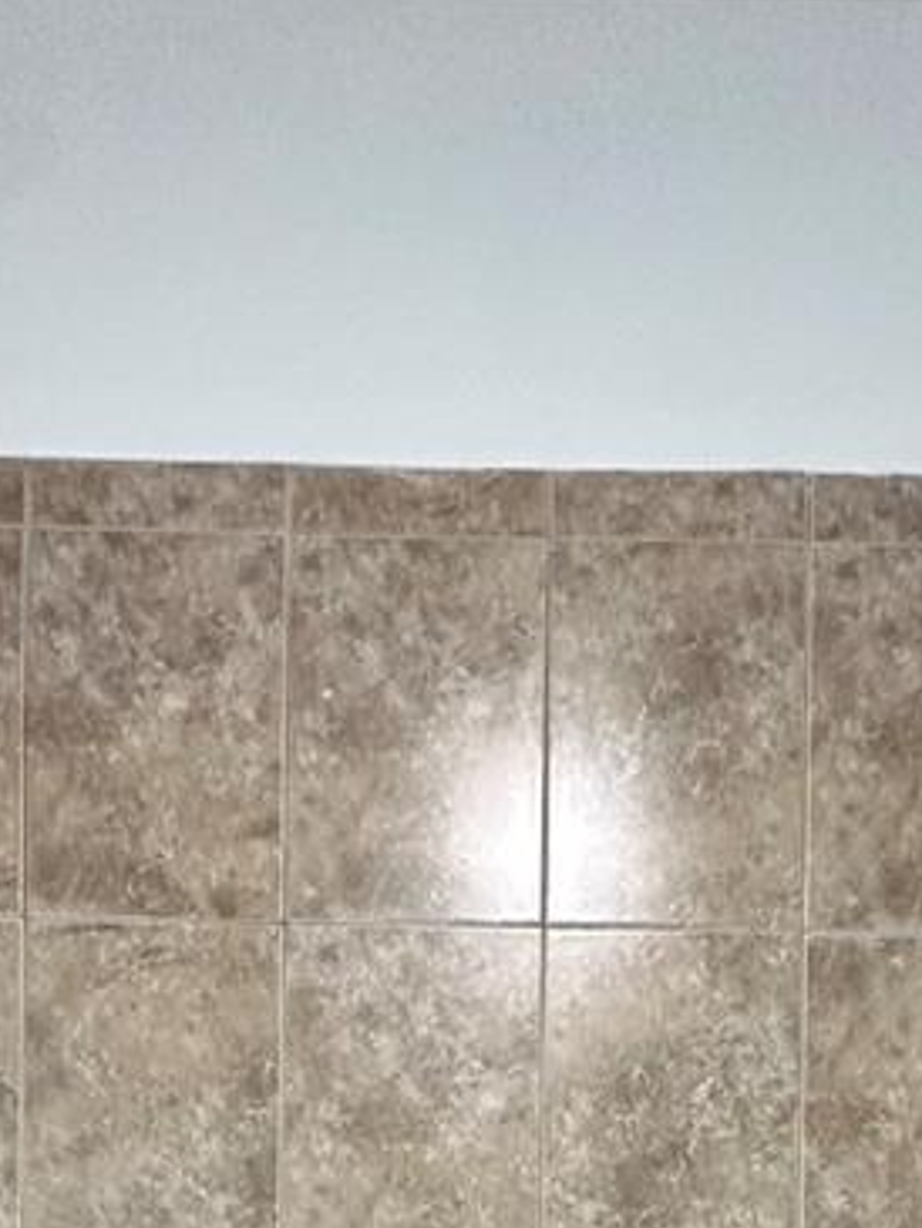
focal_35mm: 46
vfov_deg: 26.1
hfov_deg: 31.5
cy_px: 1958
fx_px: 1633
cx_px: 515
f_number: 2.2
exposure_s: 1/120
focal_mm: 2.22
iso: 250
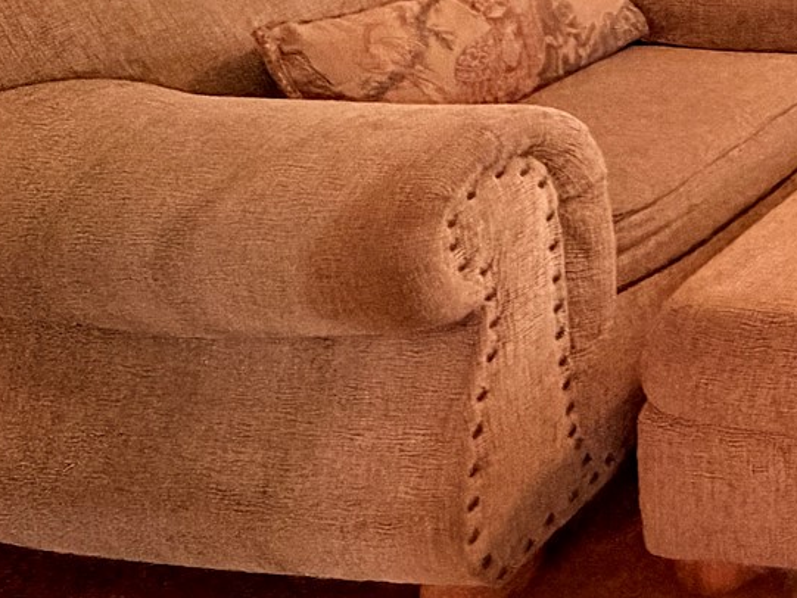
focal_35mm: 53
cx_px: 1419
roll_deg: +0.1
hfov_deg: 22.3
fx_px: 1221
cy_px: -389
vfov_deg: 21.3
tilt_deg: -4.0
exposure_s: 1/60
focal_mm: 2.22
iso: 320
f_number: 2.2
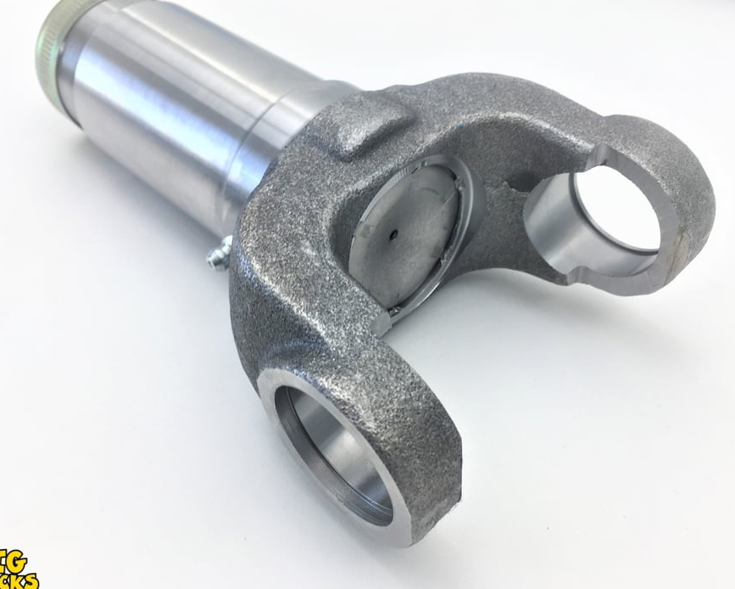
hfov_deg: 57.2
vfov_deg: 47.1
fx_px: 674
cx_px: 359
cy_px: 294
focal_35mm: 31
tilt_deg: -45.6
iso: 25
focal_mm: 4.15
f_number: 2.2
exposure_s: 1/120
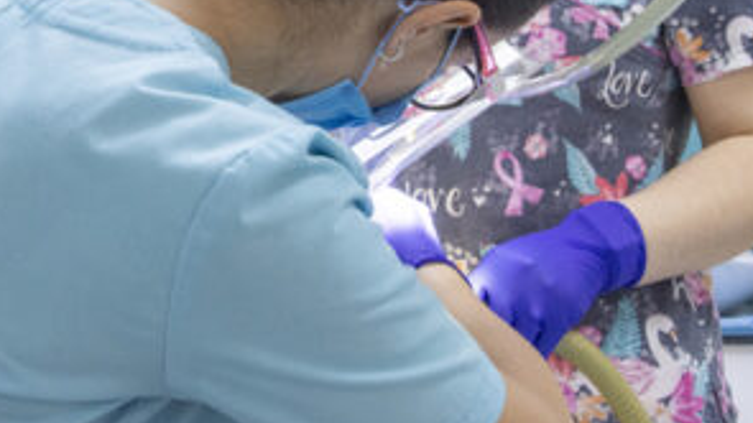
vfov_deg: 12.0
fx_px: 1978
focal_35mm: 99
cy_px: -76
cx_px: 283
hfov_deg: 21.5
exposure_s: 1/125
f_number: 6.3
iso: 1600
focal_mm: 31
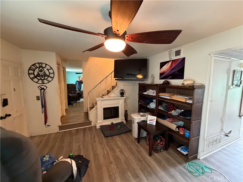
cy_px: 91
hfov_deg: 102.1
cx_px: 122
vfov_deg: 85.7
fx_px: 98
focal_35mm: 14
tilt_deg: -4.3
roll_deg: +0.1
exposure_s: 1/60
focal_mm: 2.22
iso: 800
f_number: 2.2
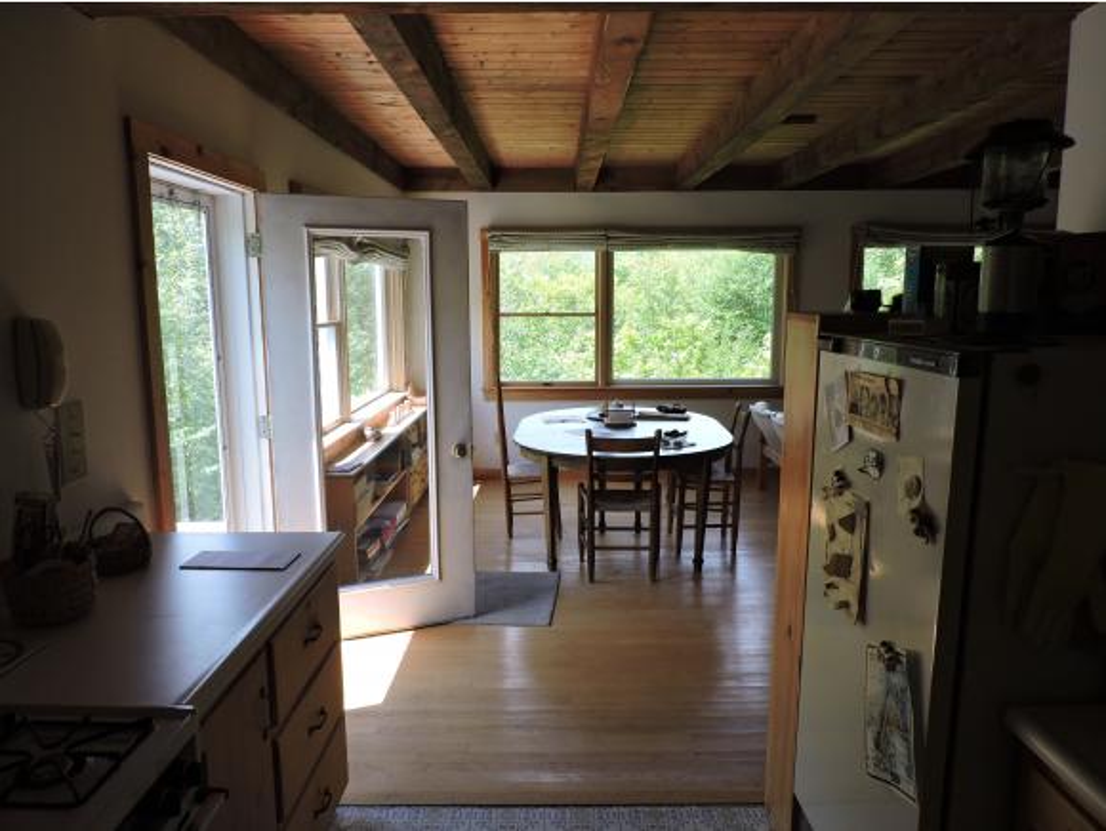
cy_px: 416
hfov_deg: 71.6
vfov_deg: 56.9
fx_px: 767
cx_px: 553
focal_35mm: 24
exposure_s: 1/160
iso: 100
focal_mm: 4.3
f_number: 3.3
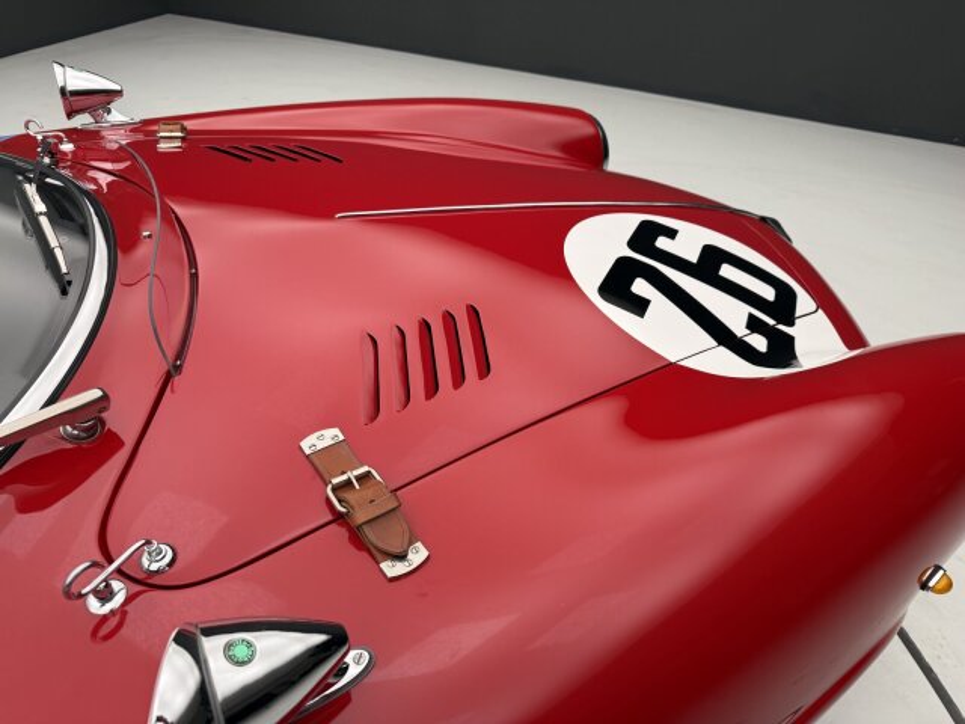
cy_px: 362
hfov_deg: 71.6
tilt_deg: -37.8
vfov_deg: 56.8
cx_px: 482
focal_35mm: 24
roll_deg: -2.4
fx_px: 669
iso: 125
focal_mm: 6.76
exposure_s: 1/99
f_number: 1.78
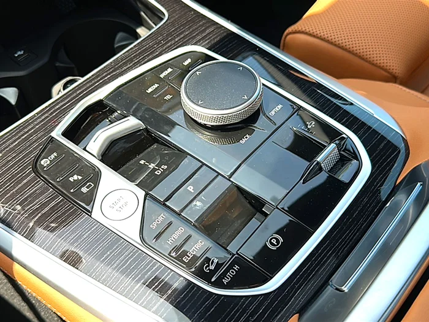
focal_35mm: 31
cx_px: 214
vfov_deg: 45.4
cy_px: 161
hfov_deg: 58.4
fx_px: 384
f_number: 1.78
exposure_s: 1/522
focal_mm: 6.86
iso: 80
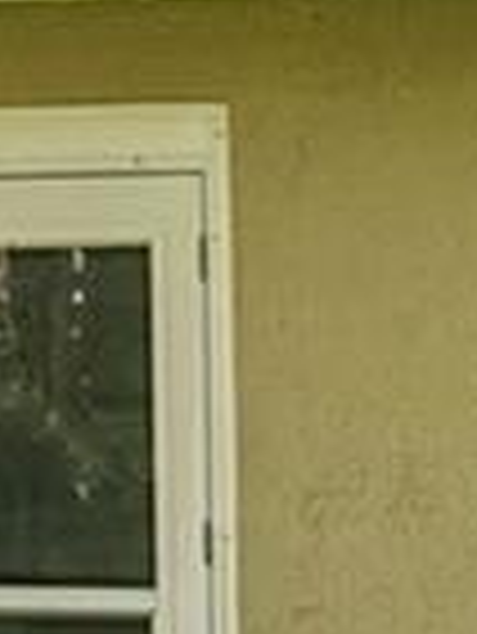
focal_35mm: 333
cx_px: 1256
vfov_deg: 5.9
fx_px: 6118
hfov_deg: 4.3
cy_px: 558
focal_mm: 30.5
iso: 400
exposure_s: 1/500
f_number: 8
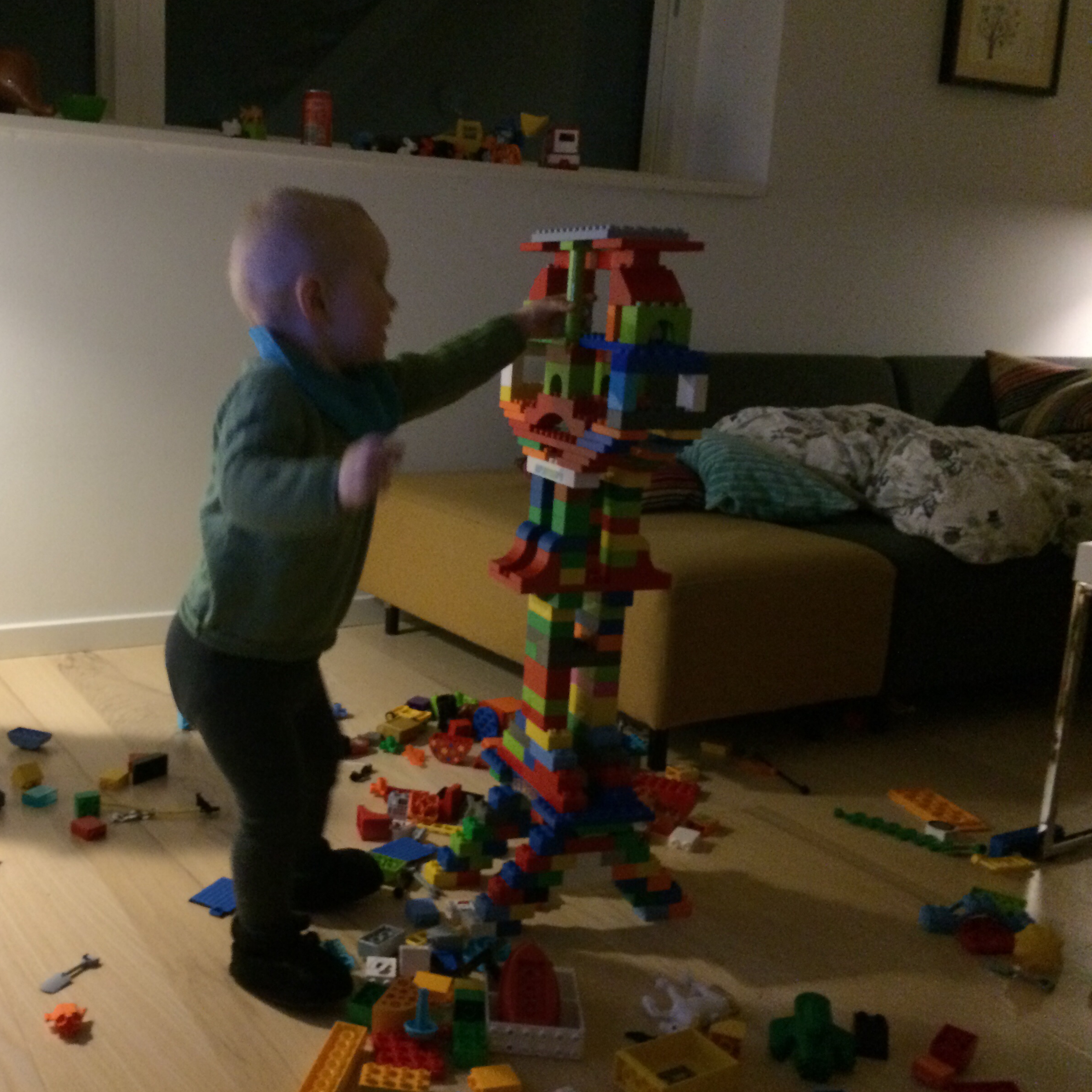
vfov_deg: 46.0
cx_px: 351
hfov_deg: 45.3
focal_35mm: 36
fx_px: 1285
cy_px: 546
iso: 320
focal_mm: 4.12
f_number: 2.2
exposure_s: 1/15
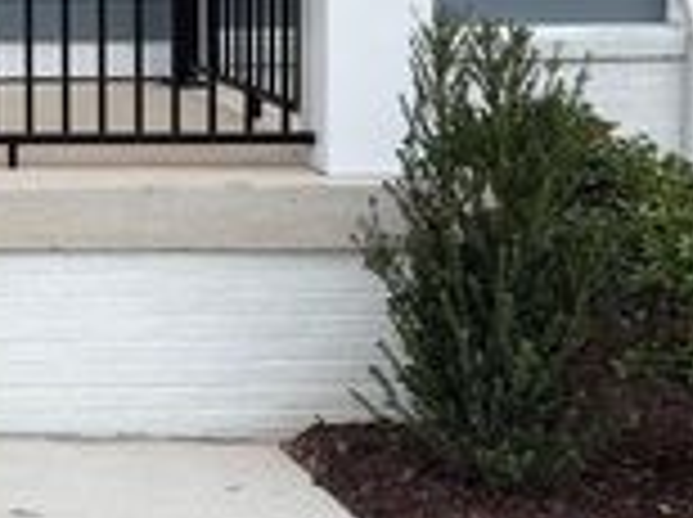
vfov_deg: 18.2
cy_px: -38
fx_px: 1559
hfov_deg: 21.5
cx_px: -306
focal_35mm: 78
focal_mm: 6.76
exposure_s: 1/1437
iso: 80
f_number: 1.78
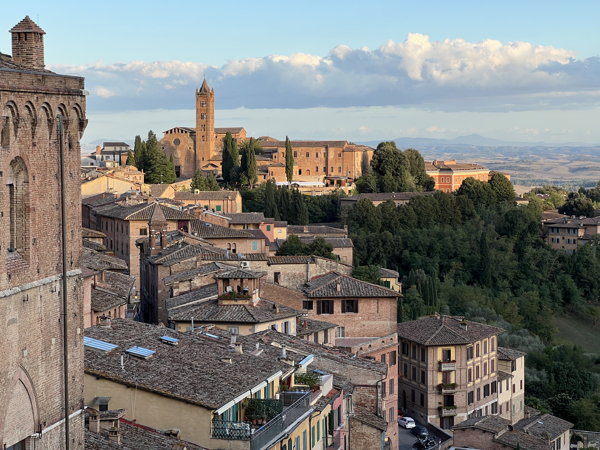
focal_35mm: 77
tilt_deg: -4.0
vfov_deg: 19.1
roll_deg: +0.9
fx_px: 1335
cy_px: 225
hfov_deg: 25.3
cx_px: 300
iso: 32
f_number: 2.8
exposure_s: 1/152
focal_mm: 9
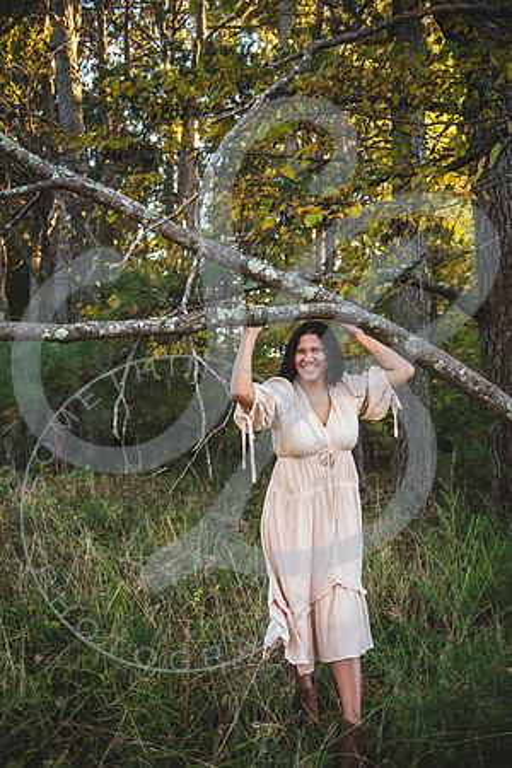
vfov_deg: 53.1
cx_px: 256
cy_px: 384
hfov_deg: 36.9
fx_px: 768
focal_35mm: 36
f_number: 2.8
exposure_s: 1/250
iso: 200
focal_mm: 36
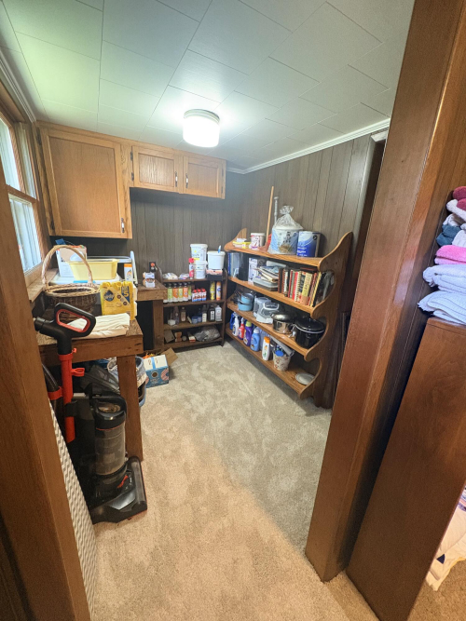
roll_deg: -3.5
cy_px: 310
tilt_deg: -15.9
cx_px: 233
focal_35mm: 14
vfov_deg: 102.1
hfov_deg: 85.7
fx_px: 251
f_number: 2.2
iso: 640
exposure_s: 1/60
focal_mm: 2.22
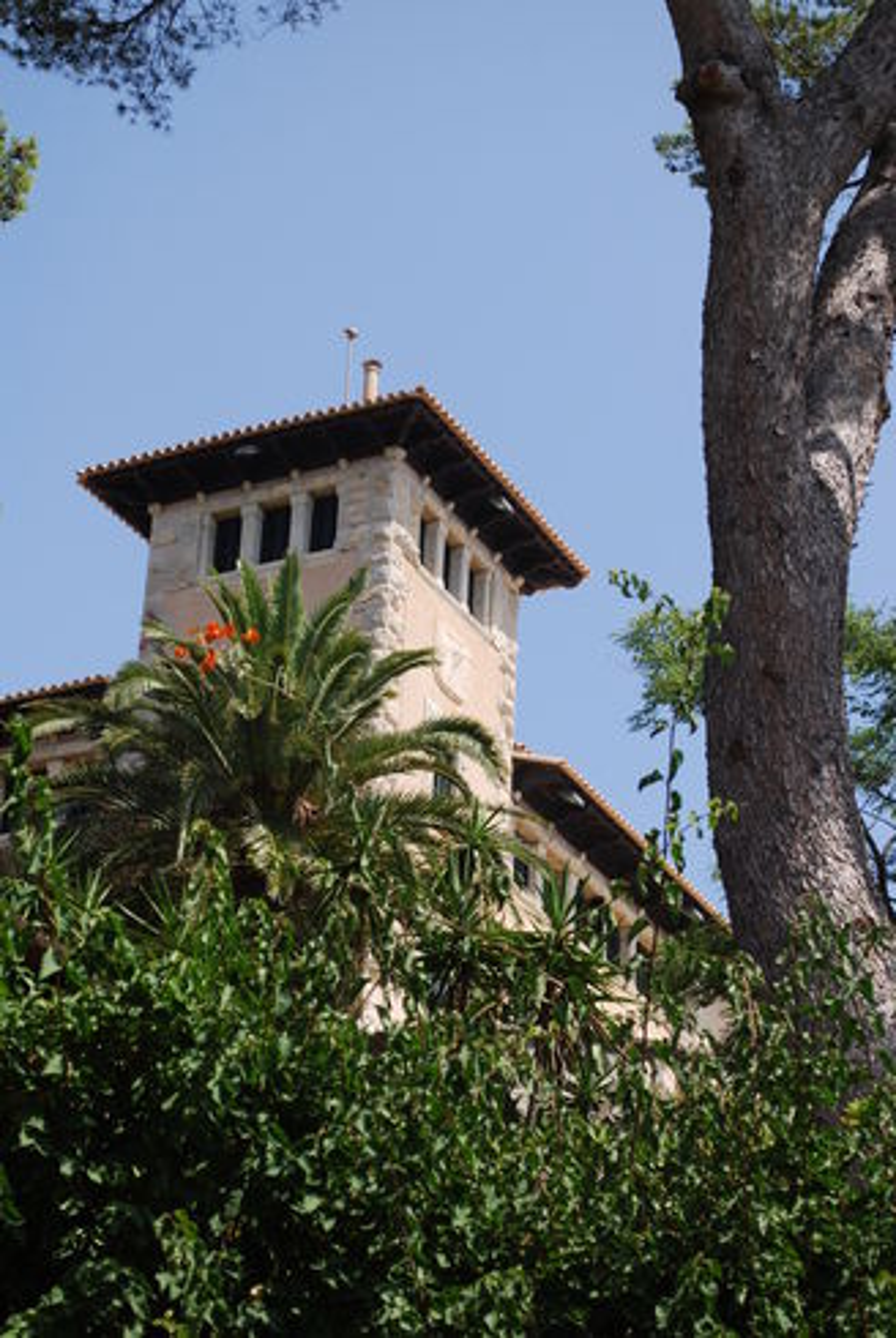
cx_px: 448
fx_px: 3071
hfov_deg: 16.6
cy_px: 669
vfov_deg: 24.6
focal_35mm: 82
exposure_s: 1/200
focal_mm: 55
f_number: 7.1
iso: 100
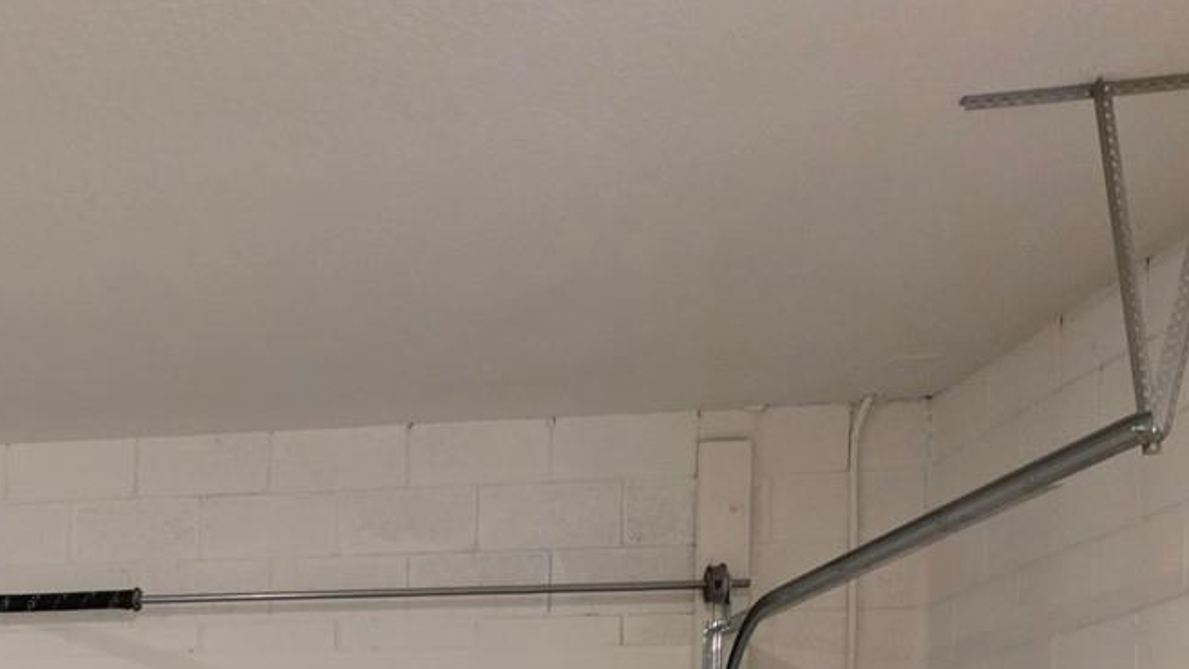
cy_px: 935
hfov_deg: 29.6
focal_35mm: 61
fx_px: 1924
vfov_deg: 18.1
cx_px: -226
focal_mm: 6.3
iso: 1250
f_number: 1.7
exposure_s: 1/120
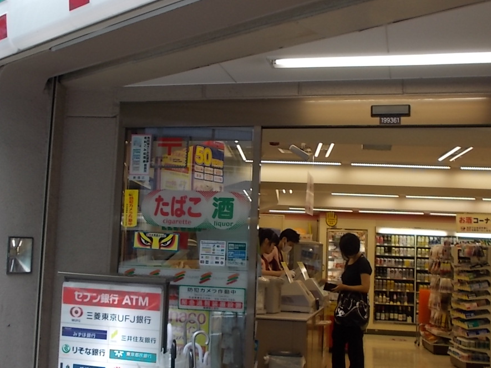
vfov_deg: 30.9
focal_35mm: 47
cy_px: 186
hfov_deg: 40.3
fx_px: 667
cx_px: 209
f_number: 3.2
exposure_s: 1/40
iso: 80
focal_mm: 4.6
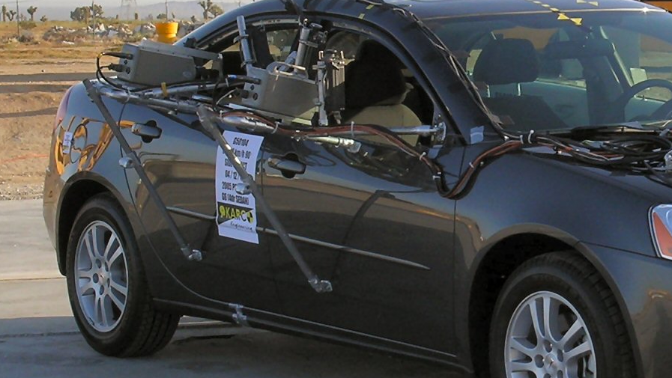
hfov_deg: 20.4
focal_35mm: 103
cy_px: 195
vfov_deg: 11.8
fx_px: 1836
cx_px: 572
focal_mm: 11.1
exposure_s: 1/166
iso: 50
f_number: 6.2
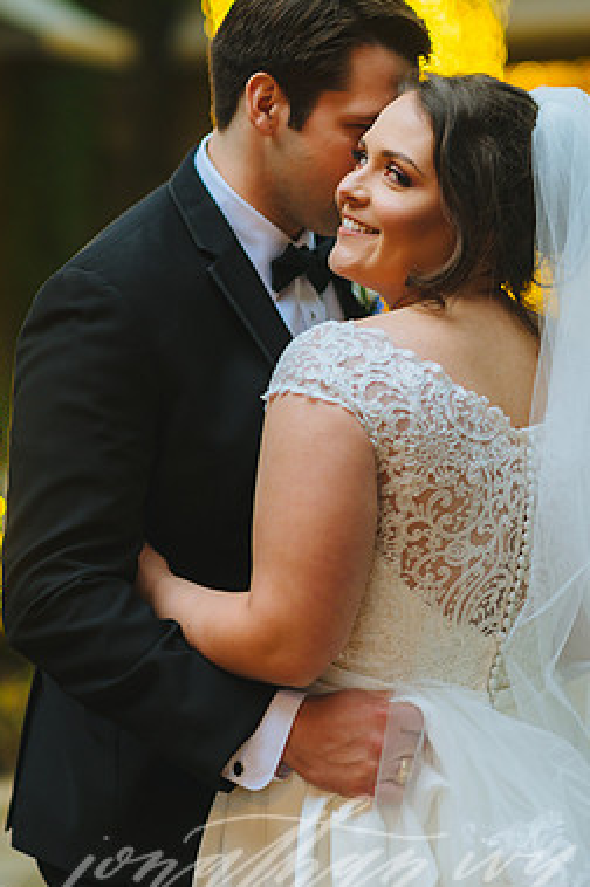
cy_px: 433
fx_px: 2487
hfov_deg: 13.5
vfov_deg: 20.2
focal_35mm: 101
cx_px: 303
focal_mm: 85
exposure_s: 1/160
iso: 640
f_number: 2
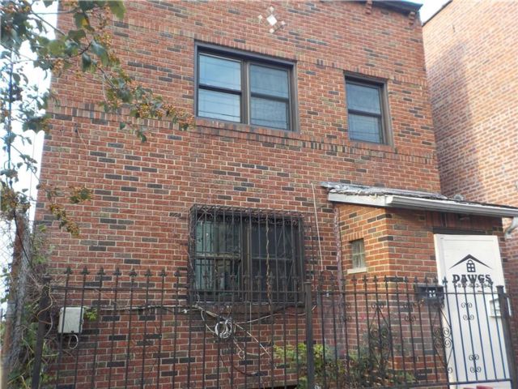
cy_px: 194
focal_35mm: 30
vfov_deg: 46.8
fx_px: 449
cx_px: 259
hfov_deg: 60.0
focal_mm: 4.1
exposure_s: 1/100
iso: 125
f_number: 3.3
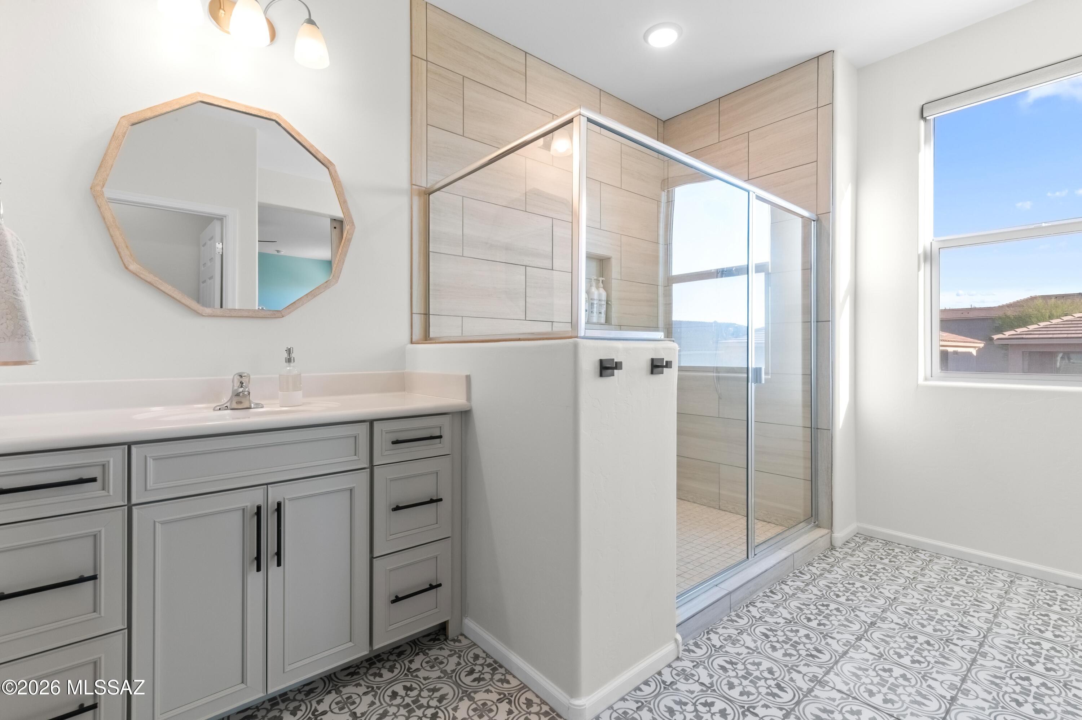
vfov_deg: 73.7
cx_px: 541
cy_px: 360
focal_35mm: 16
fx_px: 481
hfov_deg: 96.8
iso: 800
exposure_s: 1/2.5
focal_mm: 16
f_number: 22
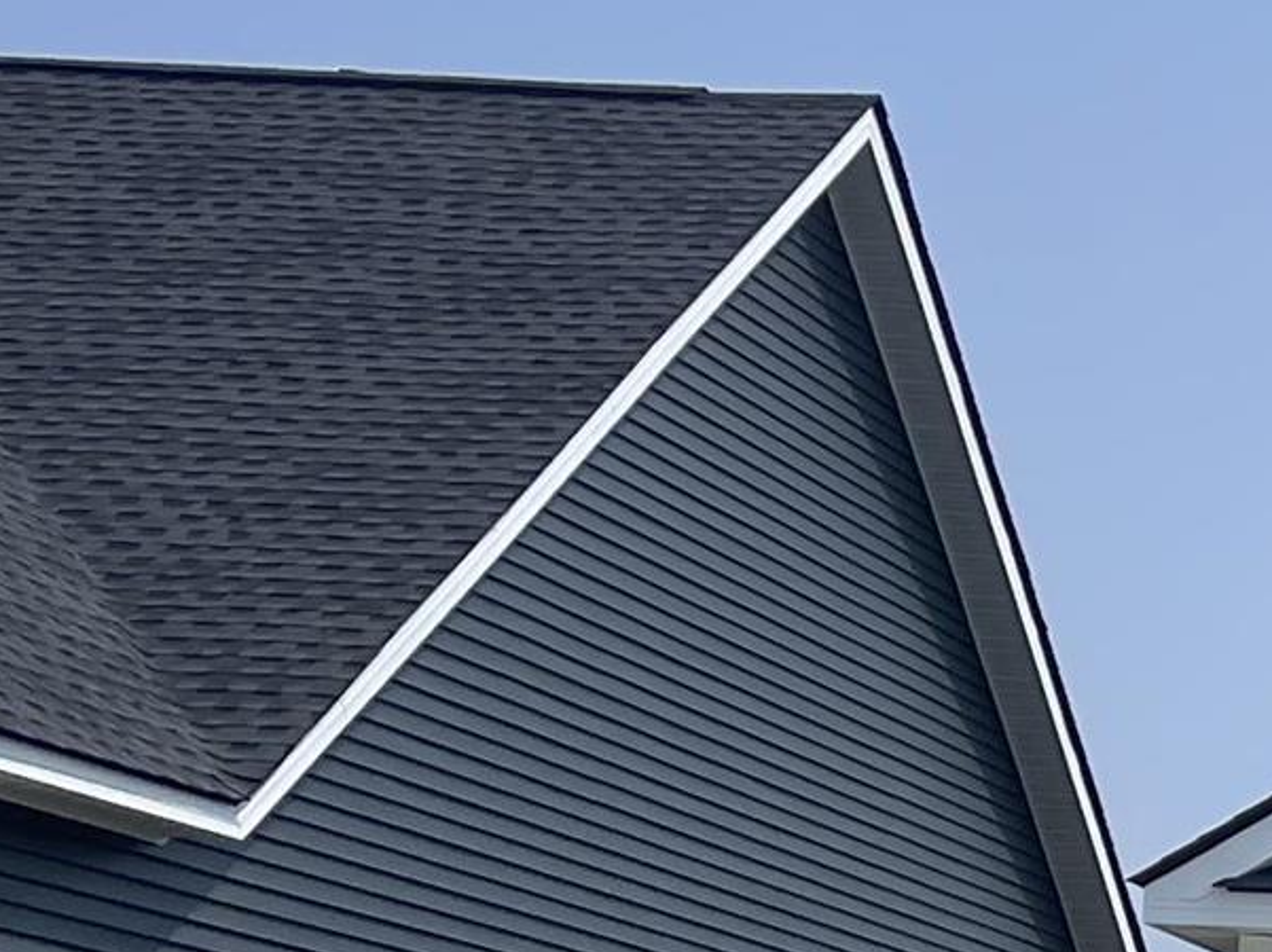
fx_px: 4884
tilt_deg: +3.4
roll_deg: -1.9
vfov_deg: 10.9
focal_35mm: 133
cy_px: 1212
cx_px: 3024
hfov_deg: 12.0
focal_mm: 5.1
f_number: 1.6
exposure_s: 1/6579
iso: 32
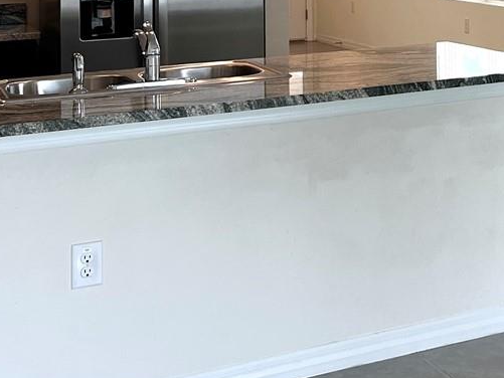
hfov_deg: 21.2
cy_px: -134
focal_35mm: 83
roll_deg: +1.1
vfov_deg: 16.6
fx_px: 1209
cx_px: 667
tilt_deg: +1.4
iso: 50
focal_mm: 5.7
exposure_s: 1/133
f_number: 1.5
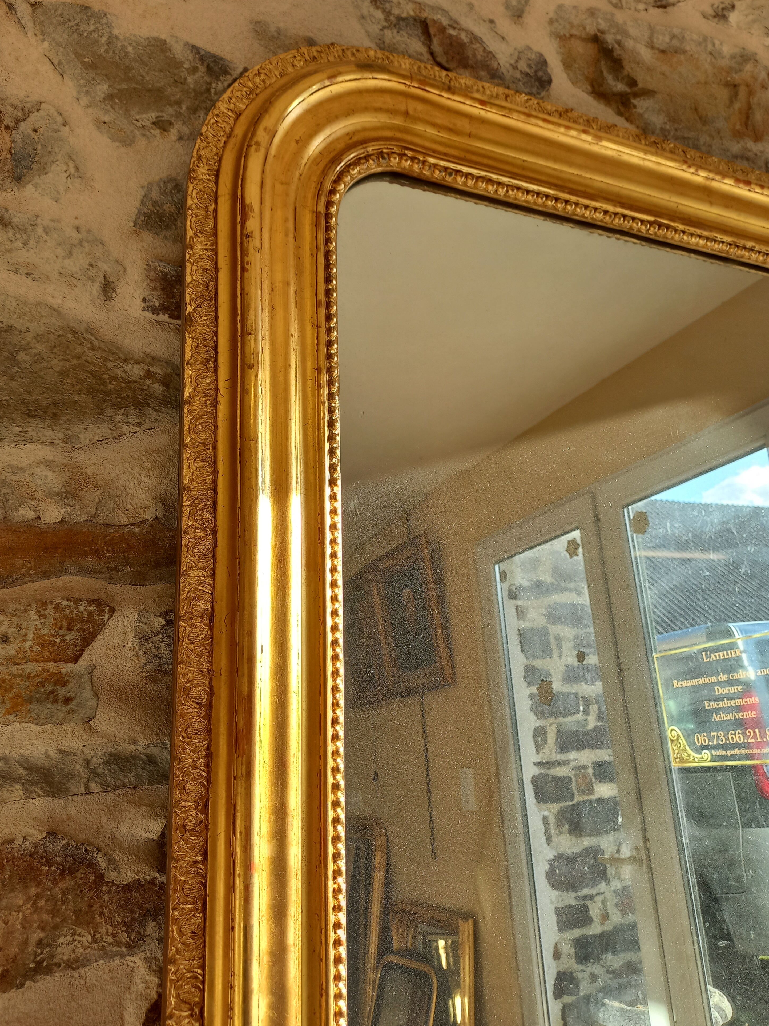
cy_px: 517
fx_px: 770
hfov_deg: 53.1
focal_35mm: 26
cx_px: 386
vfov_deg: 67.3
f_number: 1.8
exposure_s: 1/142
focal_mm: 4.65
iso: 50
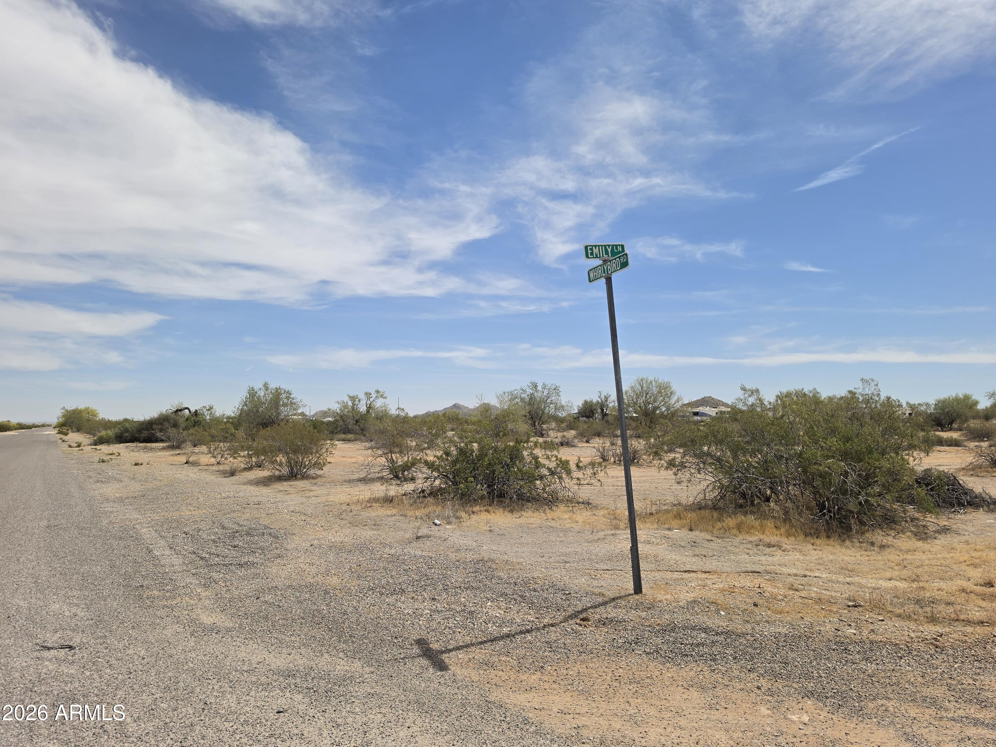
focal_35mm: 23
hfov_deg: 73.9
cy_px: 374
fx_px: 662
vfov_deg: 58.9
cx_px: 498
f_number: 1.4
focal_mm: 6.5
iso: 40
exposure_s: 1/7939
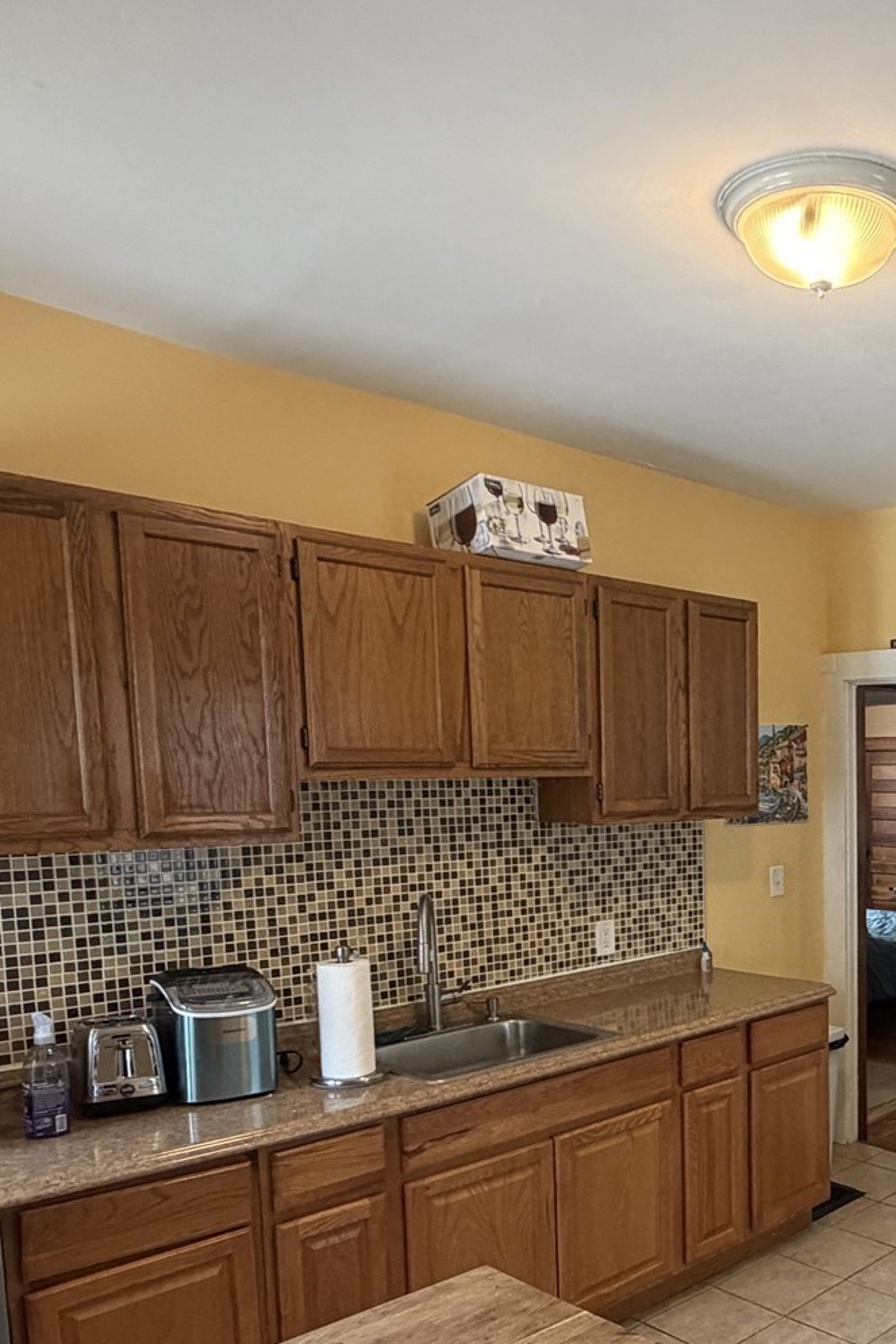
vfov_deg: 60.3
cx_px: 843
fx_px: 1120
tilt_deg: -7.1
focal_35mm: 30
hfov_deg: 39.7
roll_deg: +0.6
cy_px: 906
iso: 320
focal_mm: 2.22
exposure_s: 1/60
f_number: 2.2
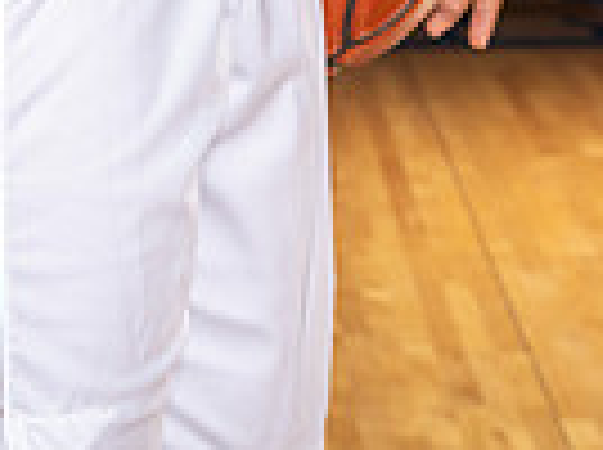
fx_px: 3321
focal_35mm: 191
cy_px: -513
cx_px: -9
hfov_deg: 10.3
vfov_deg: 7.4
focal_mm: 59
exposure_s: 1/250
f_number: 8
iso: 640
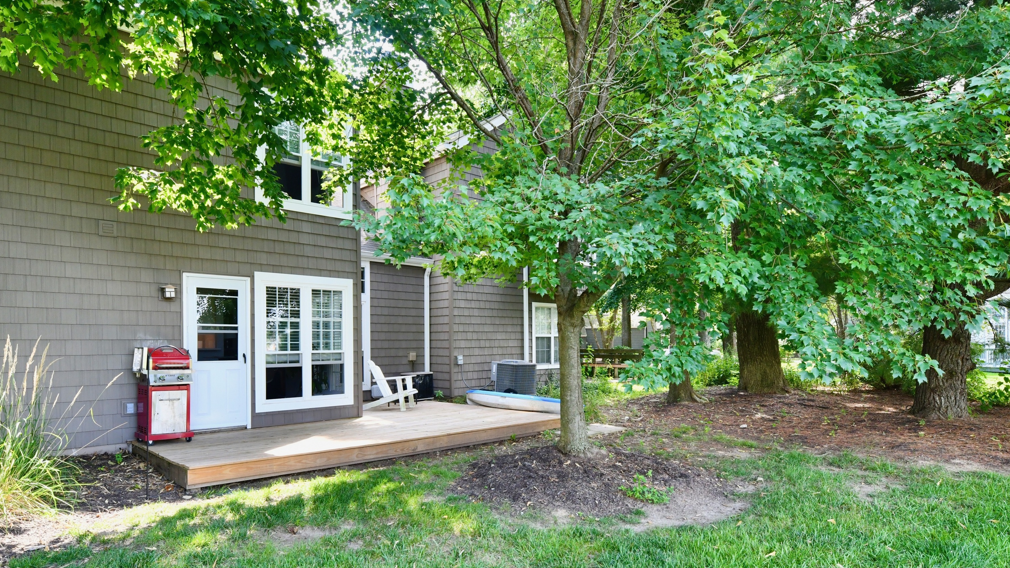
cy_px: 253
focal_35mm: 15
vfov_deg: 70.3
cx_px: 497
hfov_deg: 103.0
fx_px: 402
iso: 640
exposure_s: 1/200
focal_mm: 14
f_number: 7.1
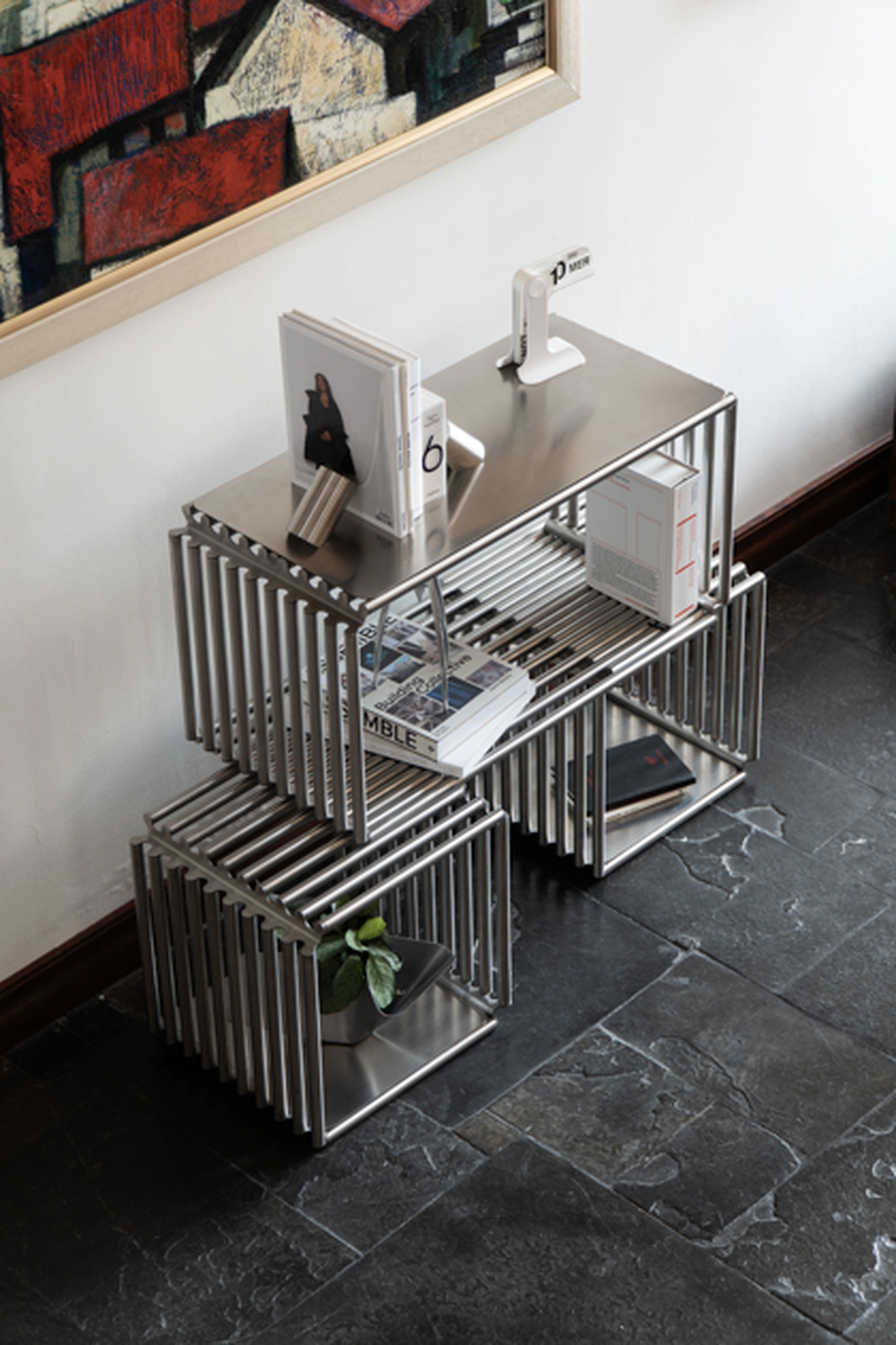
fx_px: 2744
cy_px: 672
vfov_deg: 27.5
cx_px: 448
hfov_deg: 18.5
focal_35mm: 74
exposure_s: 1/50
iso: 500
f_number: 4
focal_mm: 49
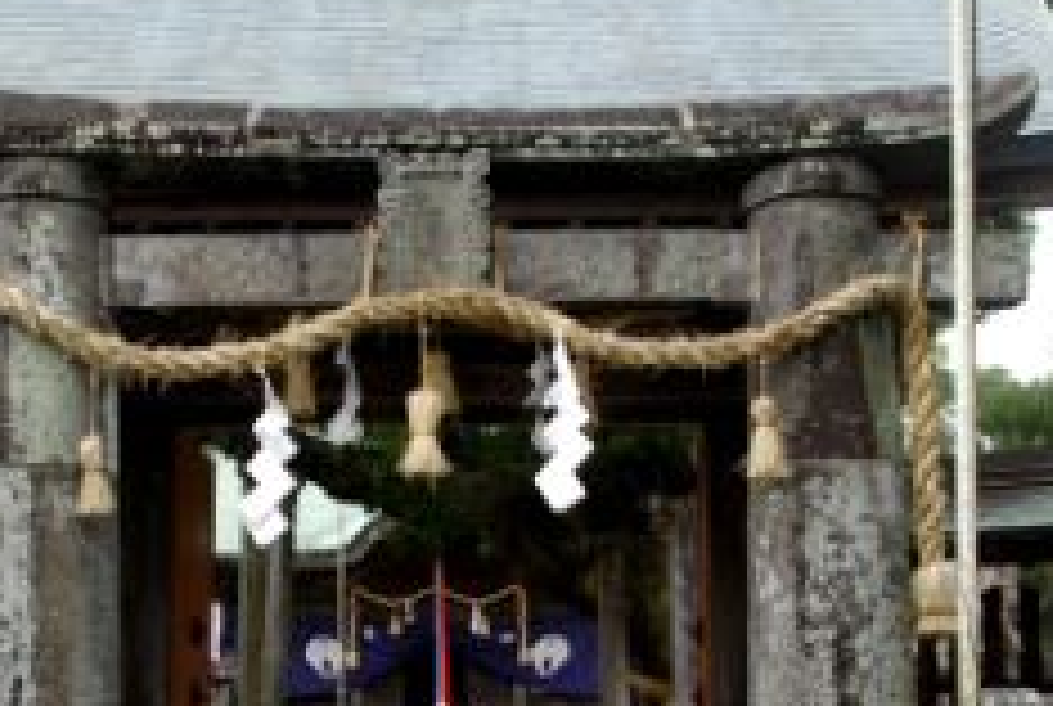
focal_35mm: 66
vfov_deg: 20.4
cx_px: 423
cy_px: 535
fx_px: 1944
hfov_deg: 30.2
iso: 200
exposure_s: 1/125
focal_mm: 23.13
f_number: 5.6
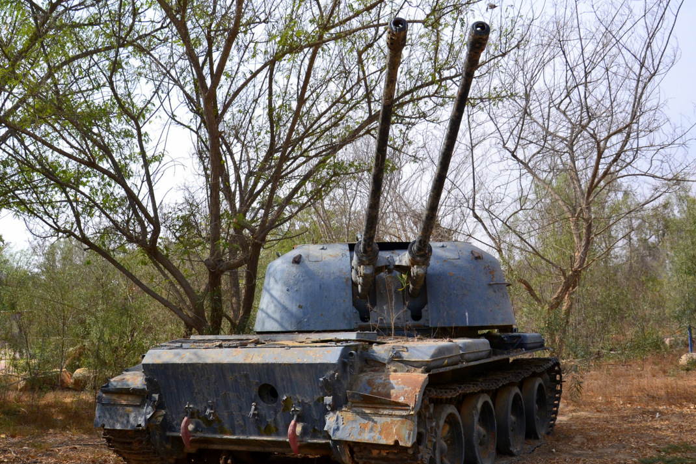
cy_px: 255
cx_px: 338
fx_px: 715
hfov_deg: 51.9
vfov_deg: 35.9
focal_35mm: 37
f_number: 11
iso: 400
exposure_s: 1/500
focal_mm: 22
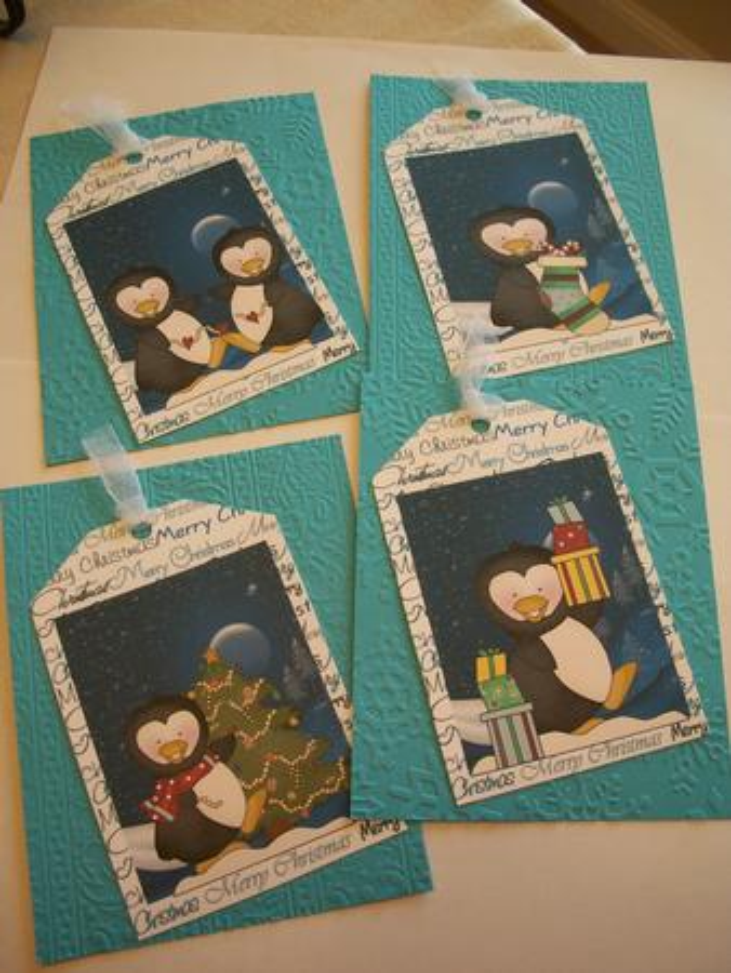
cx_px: 366
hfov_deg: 40.7
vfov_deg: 52.6
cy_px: 486
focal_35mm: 35
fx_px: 985
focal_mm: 6.3
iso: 80
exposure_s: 1/100
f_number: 3.1
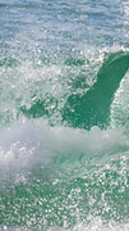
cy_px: 88
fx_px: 19222
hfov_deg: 0.4
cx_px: 376
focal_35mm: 3155
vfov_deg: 0.7
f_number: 11
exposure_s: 1/2000
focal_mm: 800
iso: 900
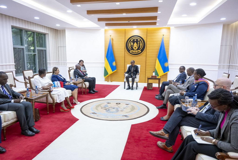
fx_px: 167
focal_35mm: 25
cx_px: 116
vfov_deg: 51.1
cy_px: 82
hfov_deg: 70.8
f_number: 3.2
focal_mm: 24
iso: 2500
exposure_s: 1/200
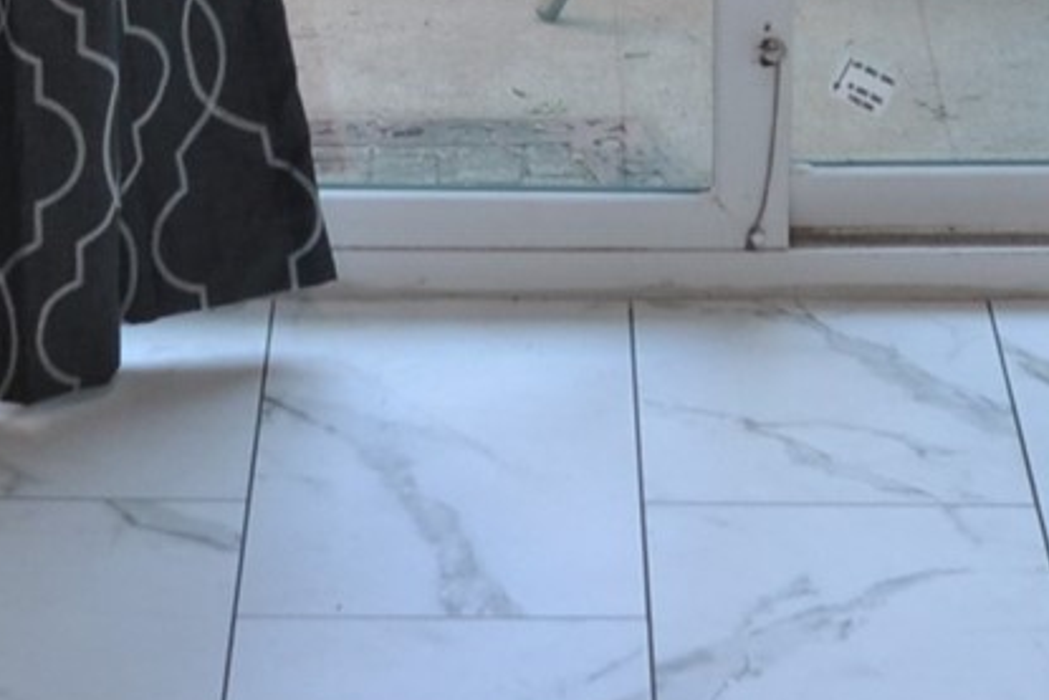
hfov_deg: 13.1
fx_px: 4576
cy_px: -874
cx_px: 359
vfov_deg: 8.2
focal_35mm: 157
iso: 400
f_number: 4.5
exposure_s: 1/80
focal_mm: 20
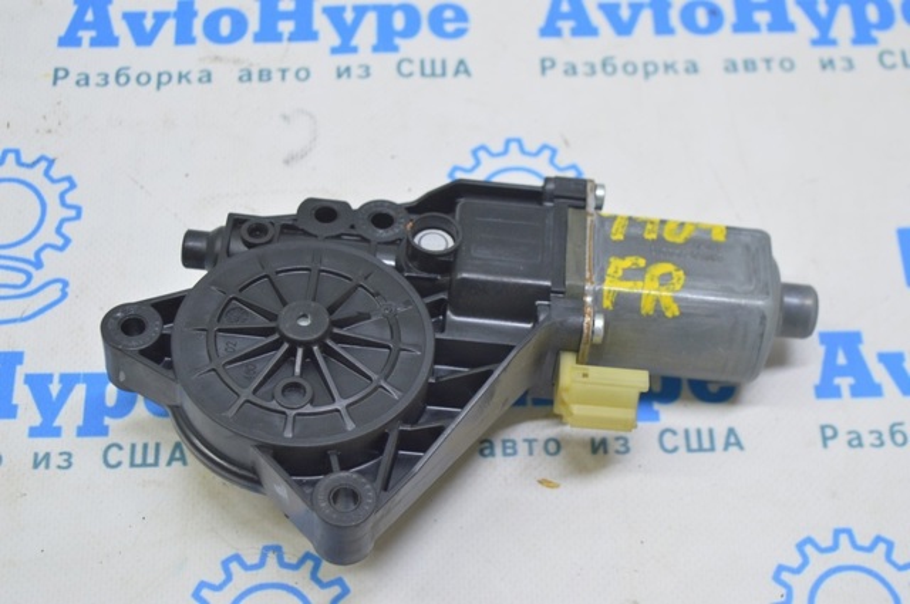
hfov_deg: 33.4
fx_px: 1515
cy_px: 302
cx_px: 455
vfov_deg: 22.6
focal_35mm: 60
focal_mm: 40
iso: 400
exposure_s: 1/20
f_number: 5.6
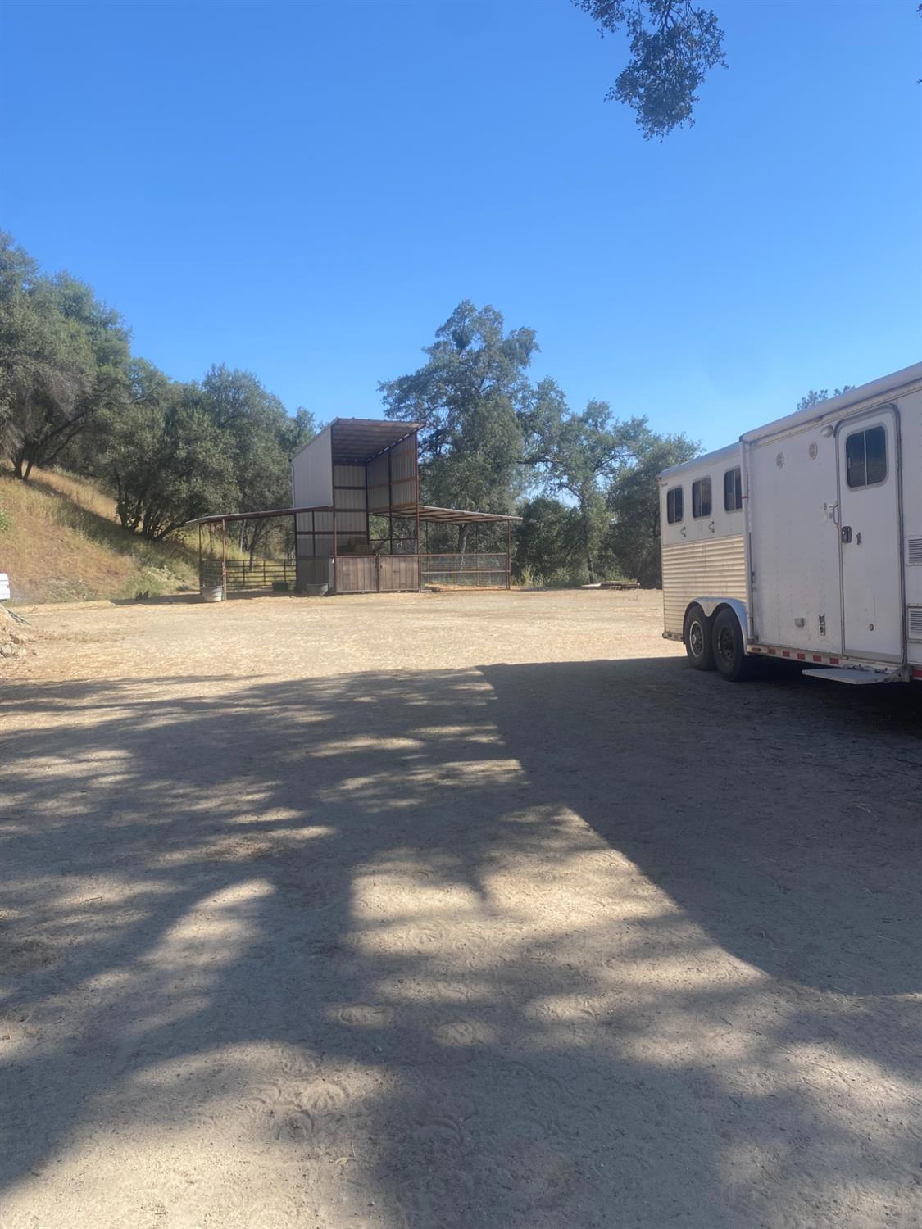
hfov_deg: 53.1
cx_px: 461
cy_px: 614
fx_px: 923
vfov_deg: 67.3
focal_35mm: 26
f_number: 1.8
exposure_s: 1/1927
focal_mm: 4.25
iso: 32
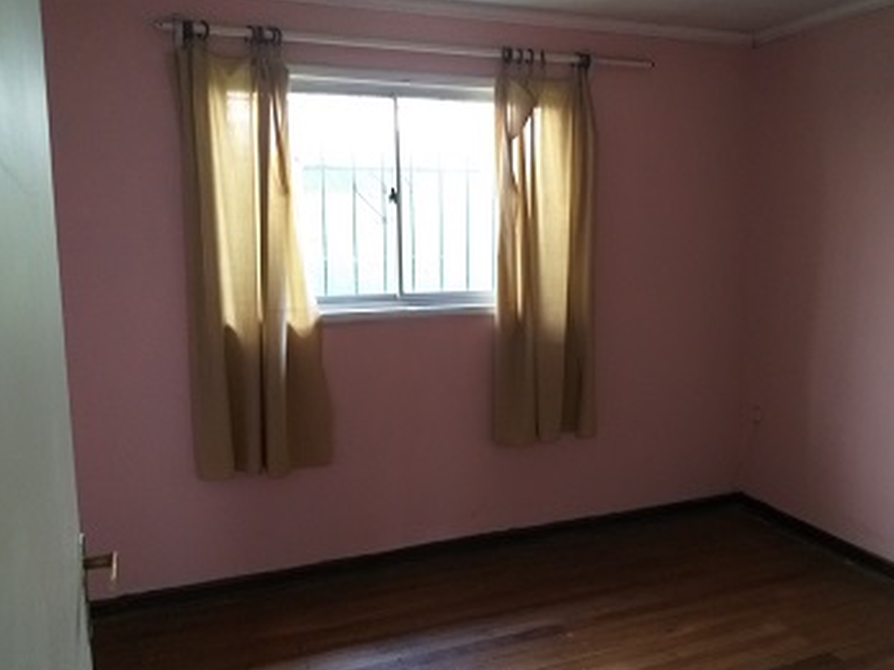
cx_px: 492
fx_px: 775
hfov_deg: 59.9
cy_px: 332
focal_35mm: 30
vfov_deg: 46.8
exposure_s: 1/25
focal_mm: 3.93
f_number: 1.7
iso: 160
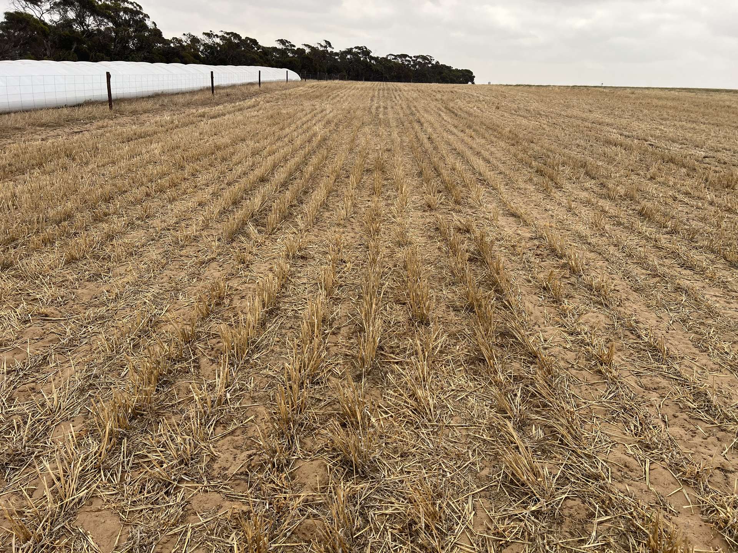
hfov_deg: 67.3
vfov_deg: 53.1
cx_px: 369
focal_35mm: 26
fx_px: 554
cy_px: 276
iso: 50
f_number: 1.5
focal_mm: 5.7
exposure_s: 1/1901
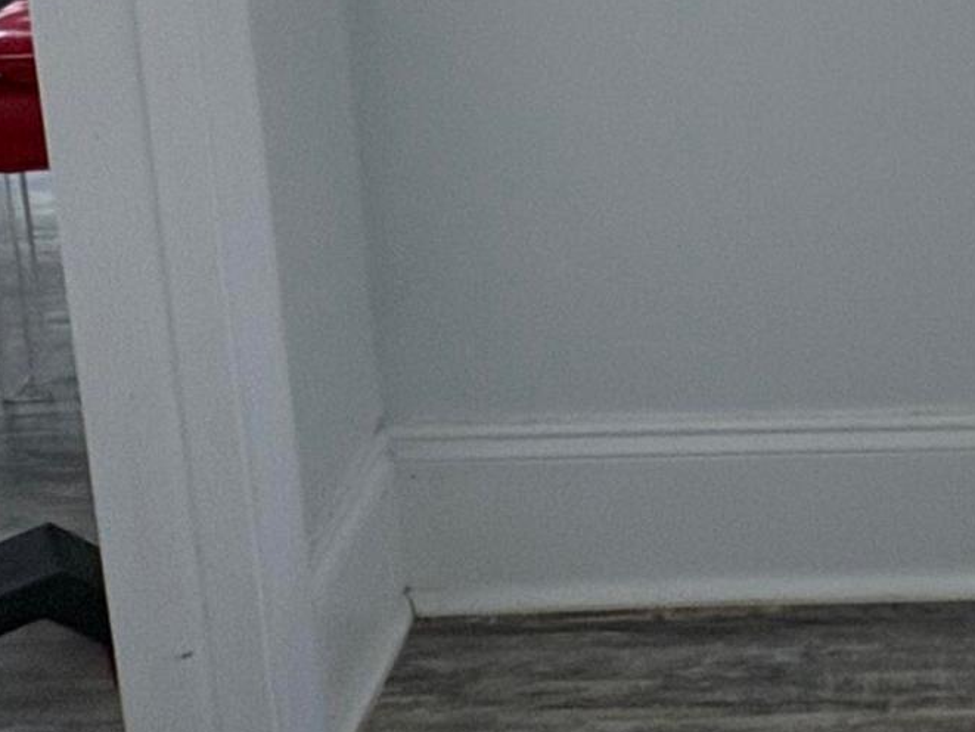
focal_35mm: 61
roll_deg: +1.0
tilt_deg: -11.3
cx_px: 1102
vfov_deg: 20.0
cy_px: -428
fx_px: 1718
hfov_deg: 28.4
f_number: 2.2
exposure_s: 1/60
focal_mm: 2.22
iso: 125
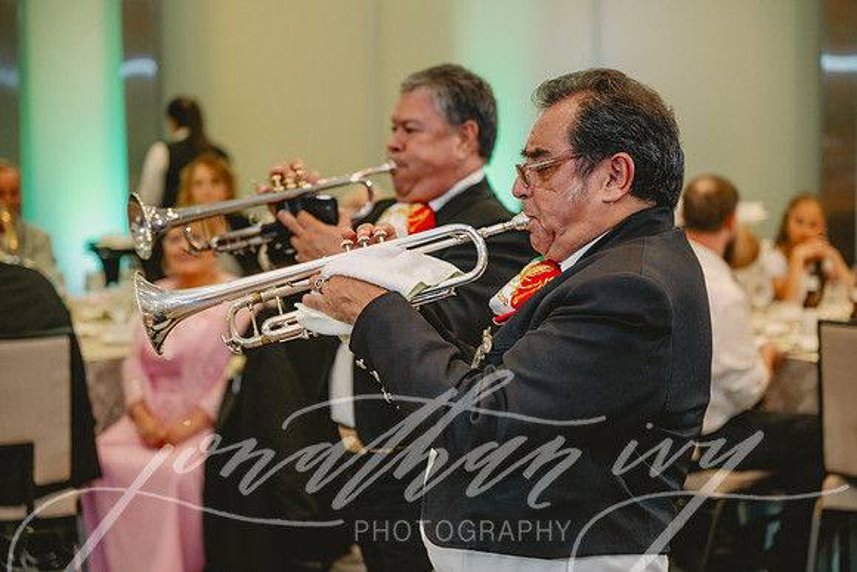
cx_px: 428
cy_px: 286
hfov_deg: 28.8
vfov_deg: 19.5
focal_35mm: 70
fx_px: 1667
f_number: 2.8
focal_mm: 70
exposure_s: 1/80
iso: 1000
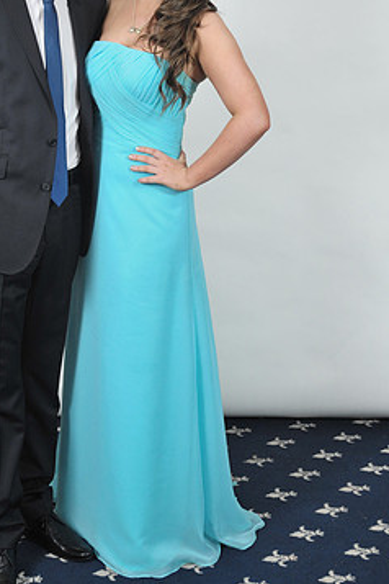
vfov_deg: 30.9
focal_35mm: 65
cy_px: 226
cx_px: 103
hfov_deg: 20.8
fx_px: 1053
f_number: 7.1
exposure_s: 1/160
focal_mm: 40
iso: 1000
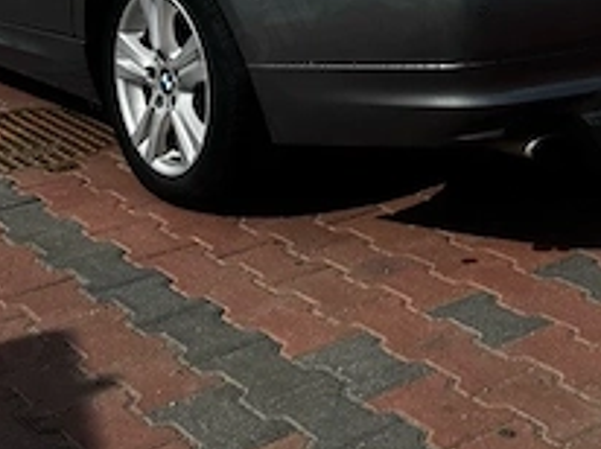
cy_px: 15
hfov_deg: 27.5
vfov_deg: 20.4
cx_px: 426
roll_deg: +1.5
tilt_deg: -10.9
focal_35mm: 70
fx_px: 1214
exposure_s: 1/6410
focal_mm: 6.76
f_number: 1.78
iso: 80
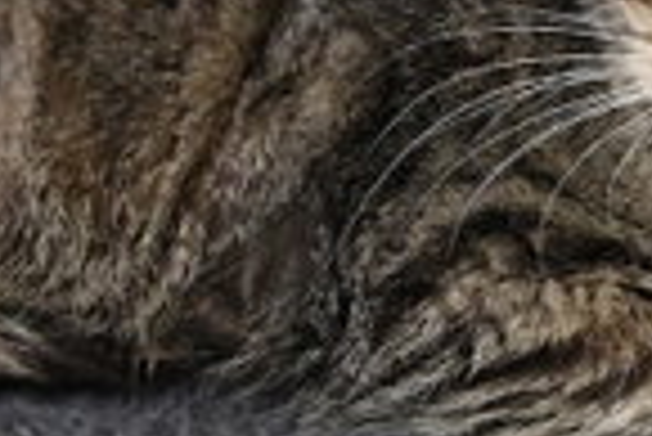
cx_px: 886
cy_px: 4
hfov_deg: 17.3
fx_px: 1994
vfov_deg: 12.3
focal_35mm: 110
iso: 12800
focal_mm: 21
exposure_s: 1/170
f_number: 2.8
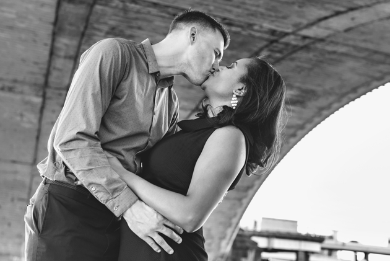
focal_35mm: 50
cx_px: 222
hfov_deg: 39.5
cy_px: 108
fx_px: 542
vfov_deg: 27.0
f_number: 2.8
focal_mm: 35
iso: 200
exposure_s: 1/250
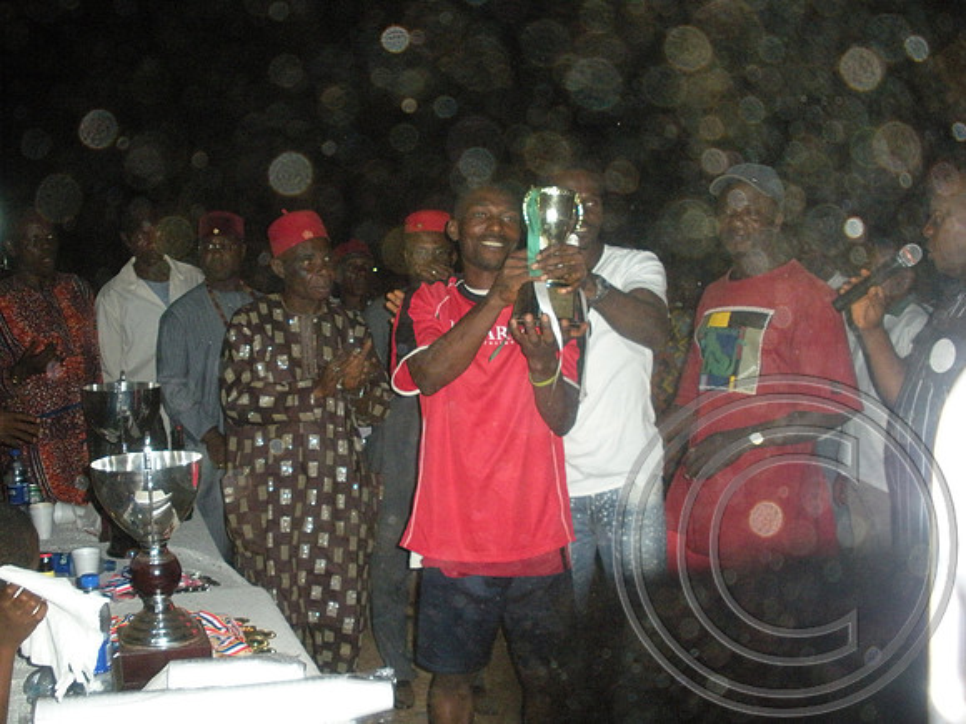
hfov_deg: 51.4
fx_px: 1005
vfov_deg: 39.7
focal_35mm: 36
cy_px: 362
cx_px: 483
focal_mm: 6.3
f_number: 3.5
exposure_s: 1/60
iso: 453
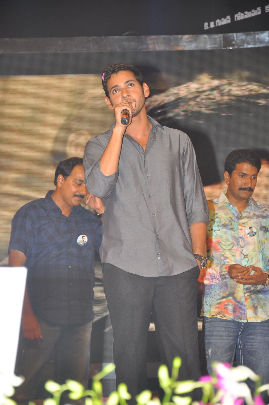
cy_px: 202
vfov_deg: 13.1
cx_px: 134
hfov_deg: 8.7
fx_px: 1771
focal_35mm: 158
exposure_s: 1/125
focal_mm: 105
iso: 400
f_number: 6.3
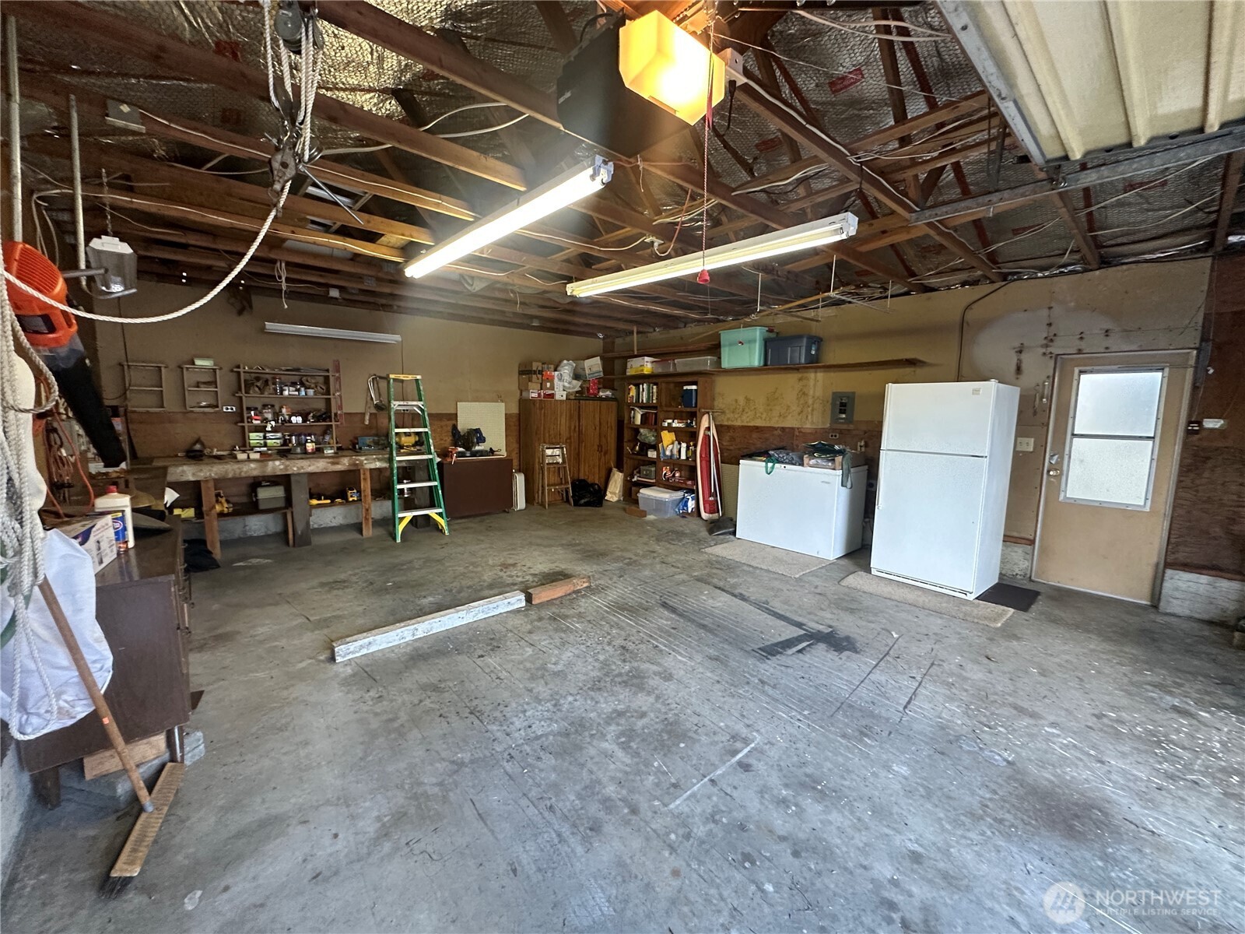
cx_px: 622
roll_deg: -1.4
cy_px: 467
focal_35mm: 14
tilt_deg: -8.8
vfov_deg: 85.7
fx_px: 504
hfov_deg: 102.1
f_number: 2.2
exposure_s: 1/60
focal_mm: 2.22
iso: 320
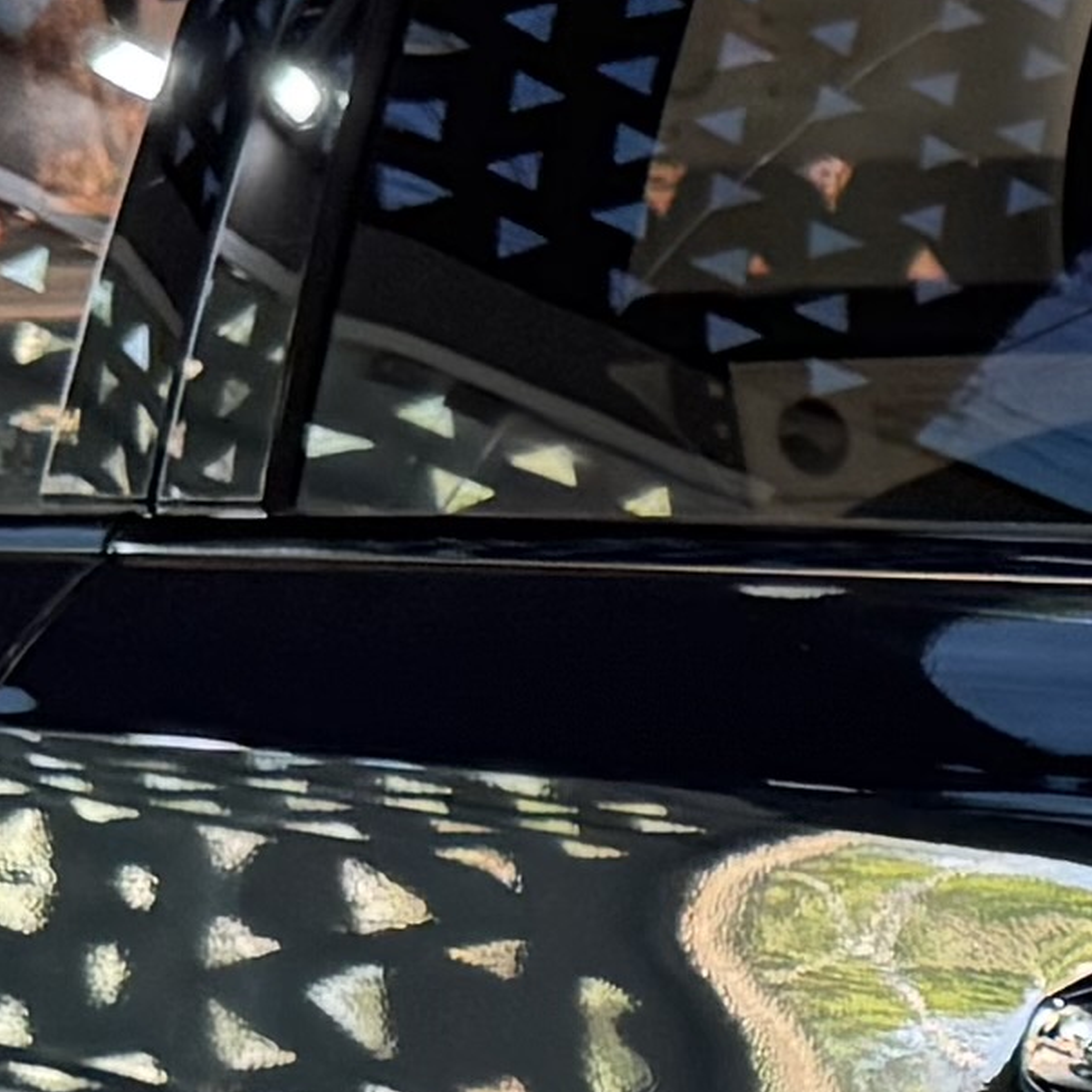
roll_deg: -0.8
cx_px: 3021
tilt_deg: -15.8
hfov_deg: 7.8
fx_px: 7174
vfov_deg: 8.4
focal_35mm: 201
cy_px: 1912
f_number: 1.78
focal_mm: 6.76
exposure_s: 1/140
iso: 200
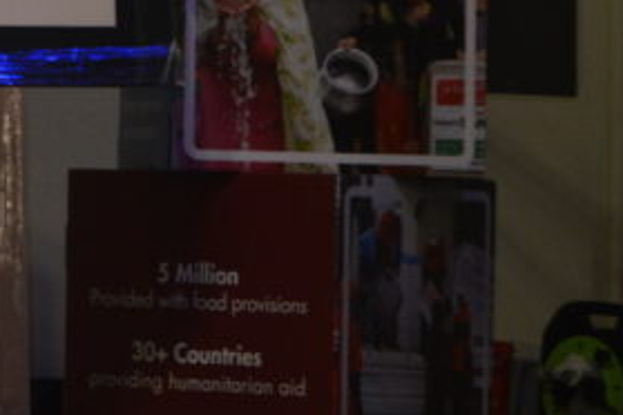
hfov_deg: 7.0
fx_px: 4949
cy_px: -316
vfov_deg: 4.8
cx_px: -476
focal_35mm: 286
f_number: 5.6
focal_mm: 52
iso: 400
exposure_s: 1/30
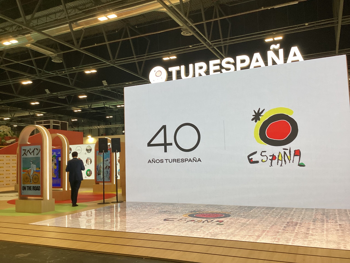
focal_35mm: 31
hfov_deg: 58.4
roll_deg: +2.2
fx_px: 313
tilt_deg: +4.1
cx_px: 175
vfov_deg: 45.4
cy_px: 132
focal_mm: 3.3
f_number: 2.4
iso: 64
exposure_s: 1/100
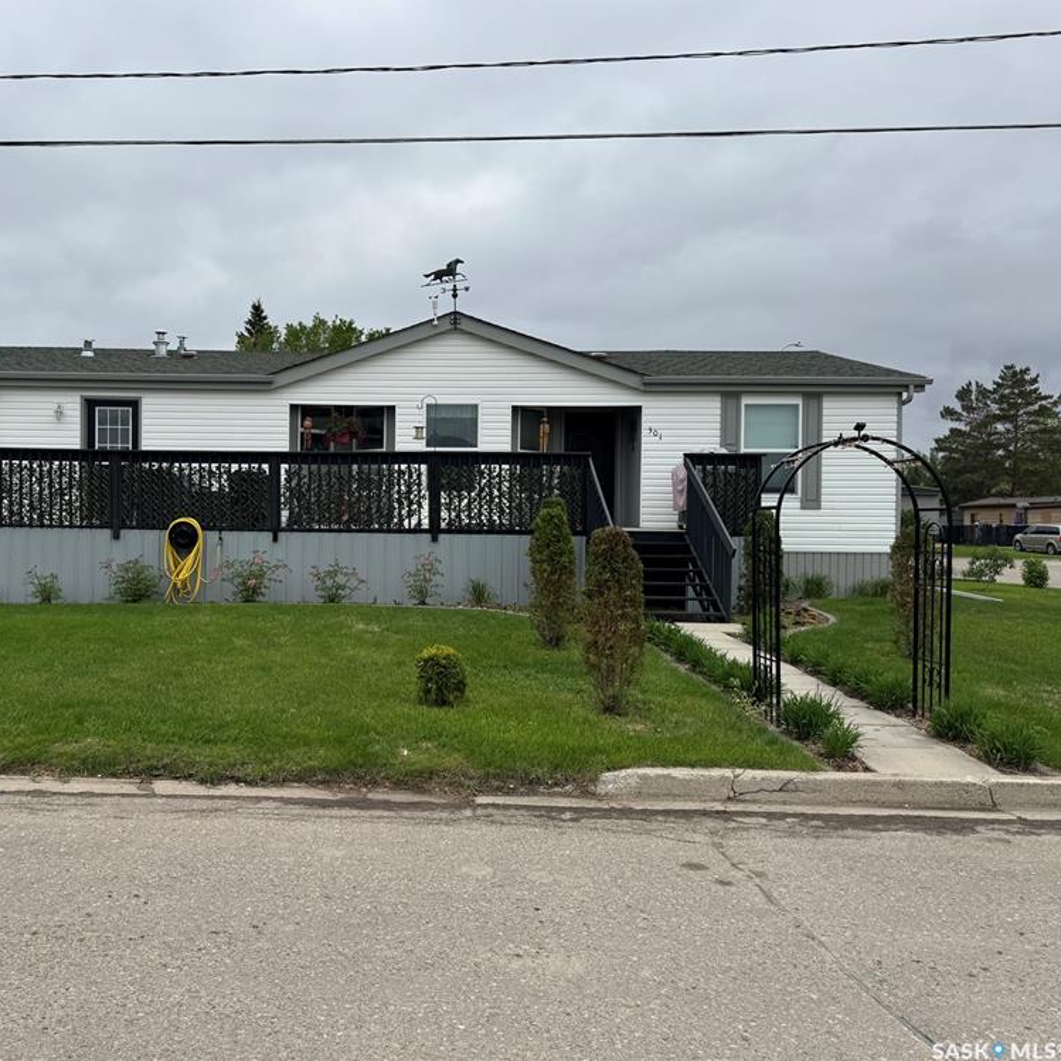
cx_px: 347
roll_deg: -0.1
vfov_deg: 55.6
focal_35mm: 29
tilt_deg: +0.9
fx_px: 1006
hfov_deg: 54.4
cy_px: 518
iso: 80
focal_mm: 6.76
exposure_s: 1/4950
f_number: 1.78
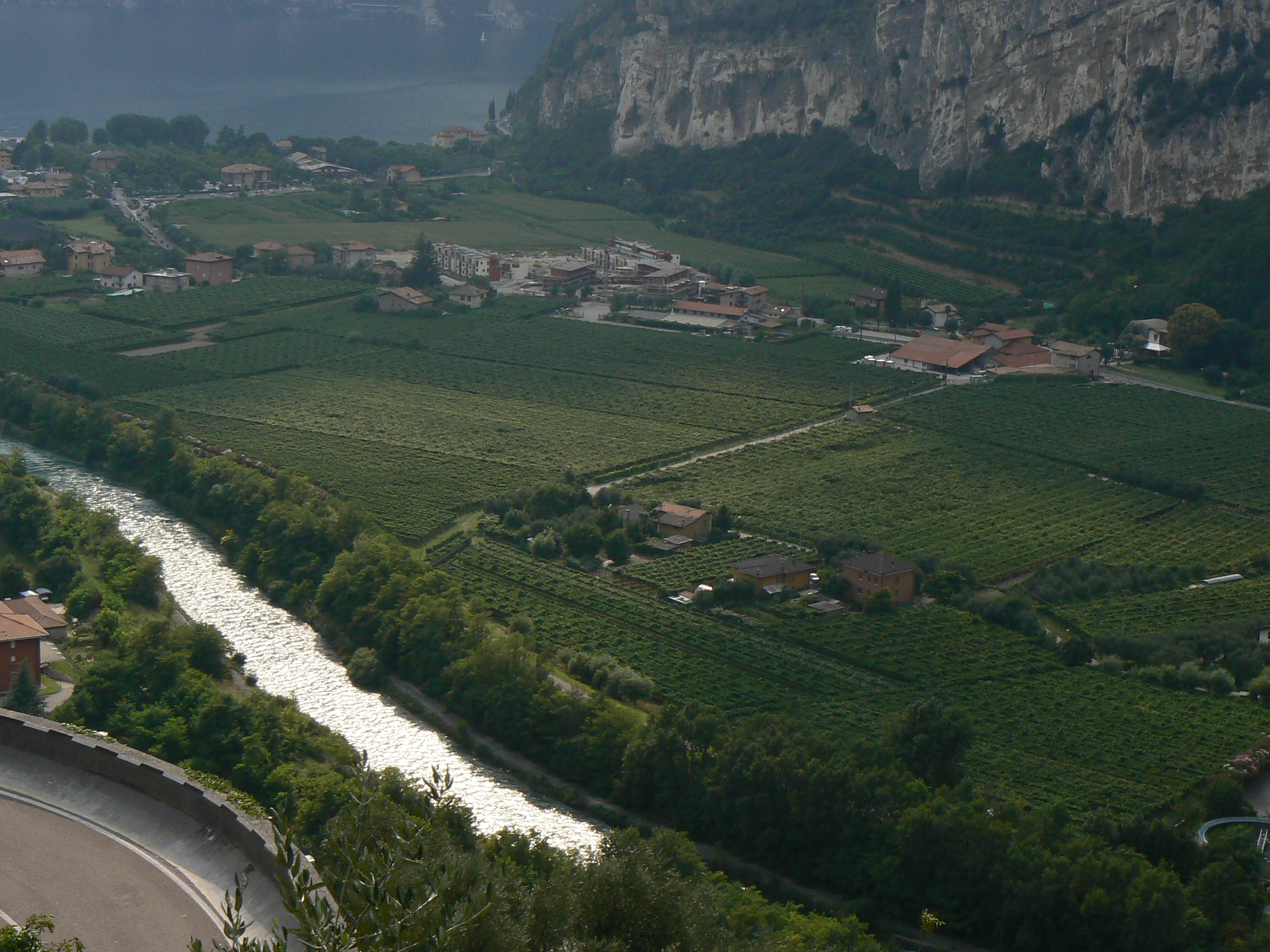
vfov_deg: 21.9
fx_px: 2458
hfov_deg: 29.0
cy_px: 476
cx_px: 635
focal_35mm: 67
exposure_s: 1/320
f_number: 8
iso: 80
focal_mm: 9.2
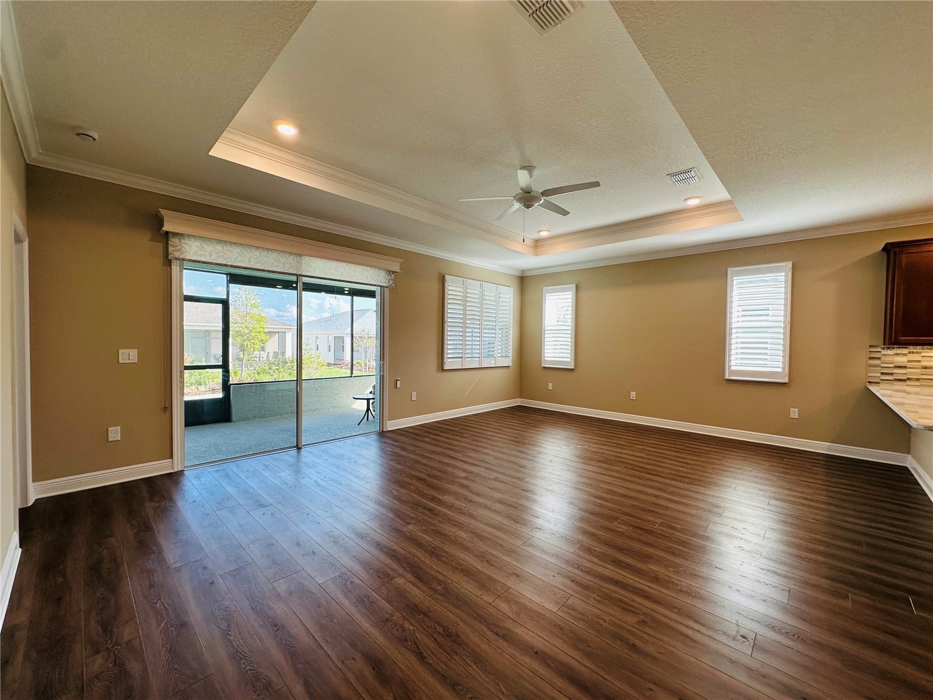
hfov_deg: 102.1
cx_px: 466
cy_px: 350
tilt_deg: -1.3
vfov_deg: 85.7
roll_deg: -1.1
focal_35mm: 14
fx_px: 377
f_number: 2.2
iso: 64
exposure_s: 1/120
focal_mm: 2.22
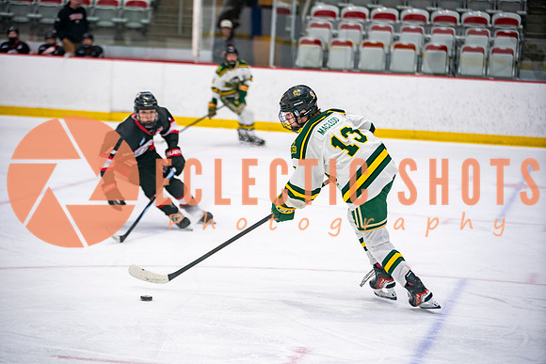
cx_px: 273
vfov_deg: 11.4
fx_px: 1820
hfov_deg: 17.1
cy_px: 182
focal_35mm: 120
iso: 640
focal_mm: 120
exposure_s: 1/640
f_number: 2.8
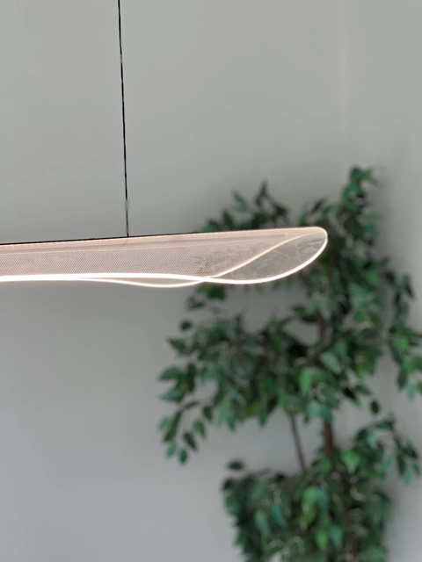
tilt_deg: -0.2
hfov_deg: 19.1
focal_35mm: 77
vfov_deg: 25.3
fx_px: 1252
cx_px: 211
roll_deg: +0.6
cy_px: 281
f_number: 2.8
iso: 64
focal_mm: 9
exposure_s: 1/100
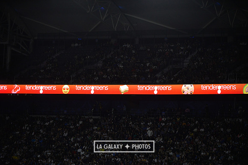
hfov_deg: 11.7
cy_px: 82
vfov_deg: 7.9
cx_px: 124
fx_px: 1206
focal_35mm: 175
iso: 1600
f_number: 2.8
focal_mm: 175
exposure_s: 1/3200
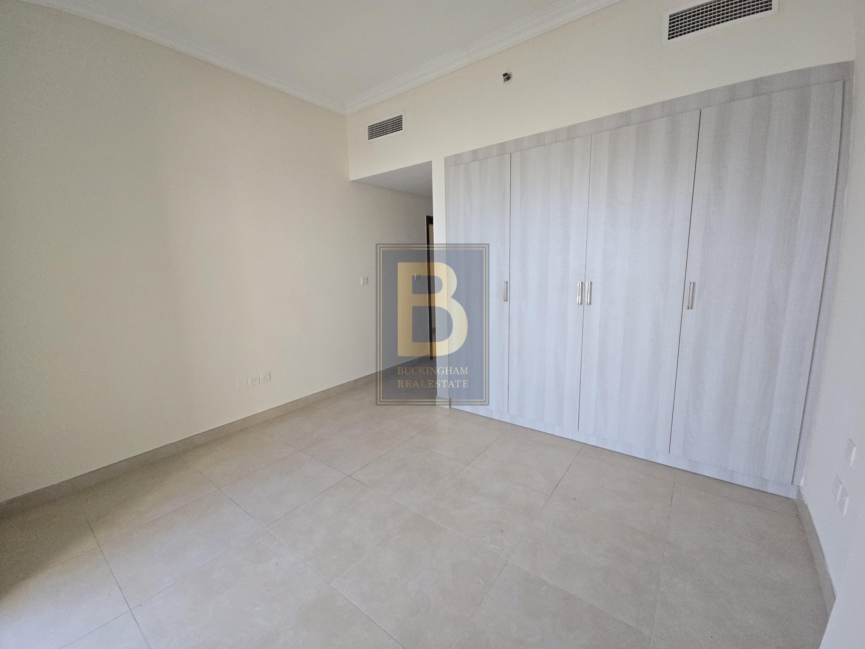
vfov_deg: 89.9
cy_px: 324
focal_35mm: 13
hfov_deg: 106.2
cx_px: 432
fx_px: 325
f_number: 2.2
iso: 160
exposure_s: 1/100
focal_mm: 2.2
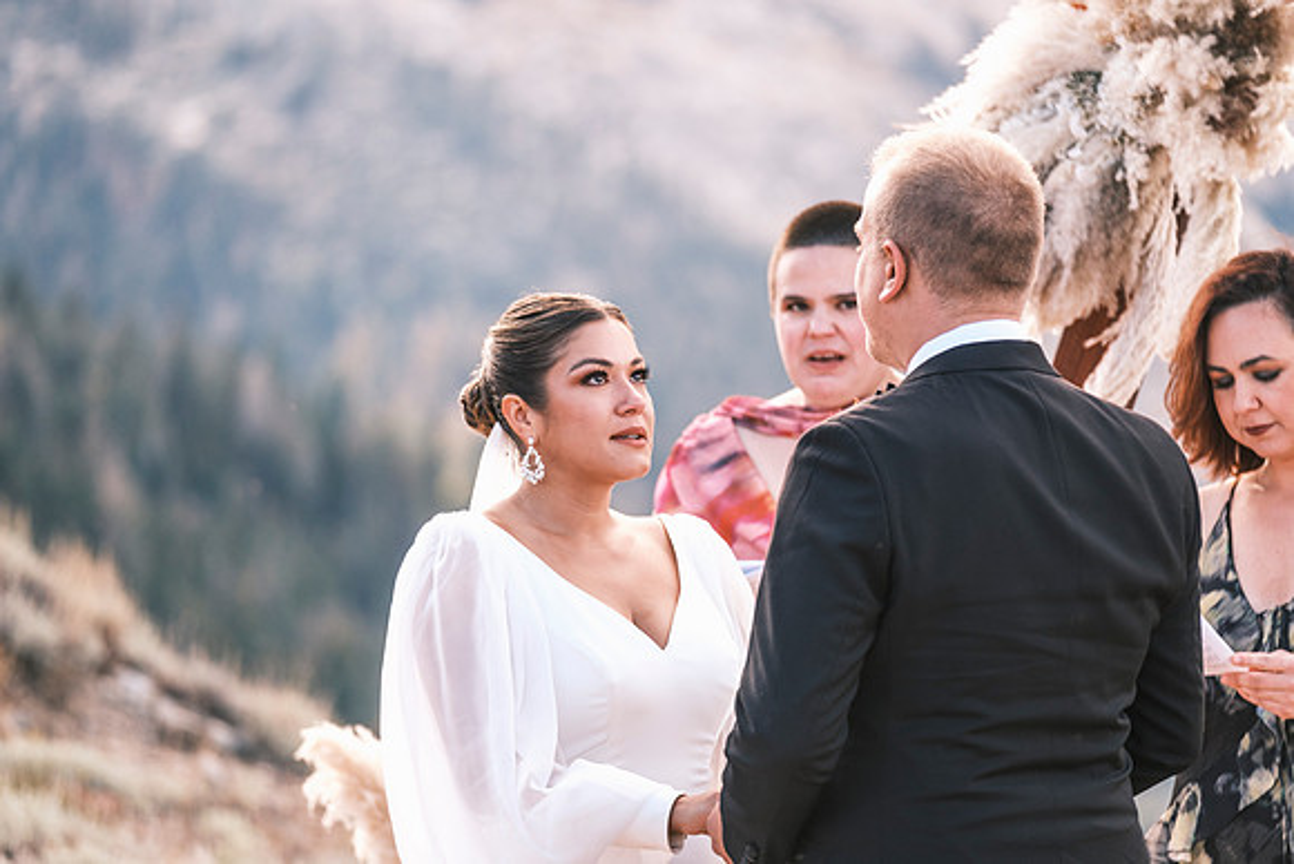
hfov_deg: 9.8
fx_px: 7550
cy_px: 432
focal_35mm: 210
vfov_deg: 6.5
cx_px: 647
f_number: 2.8
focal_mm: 140
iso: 400
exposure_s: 1/420
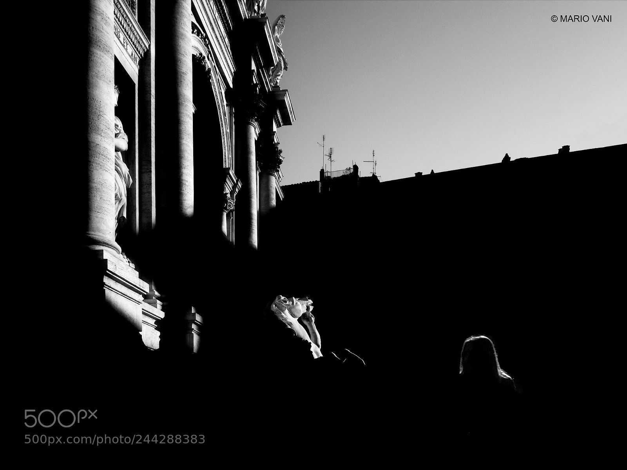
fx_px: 616
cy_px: 235
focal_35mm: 34
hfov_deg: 54.0
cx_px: 314
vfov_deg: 41.8
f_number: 14
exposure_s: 1/320
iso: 80
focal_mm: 17
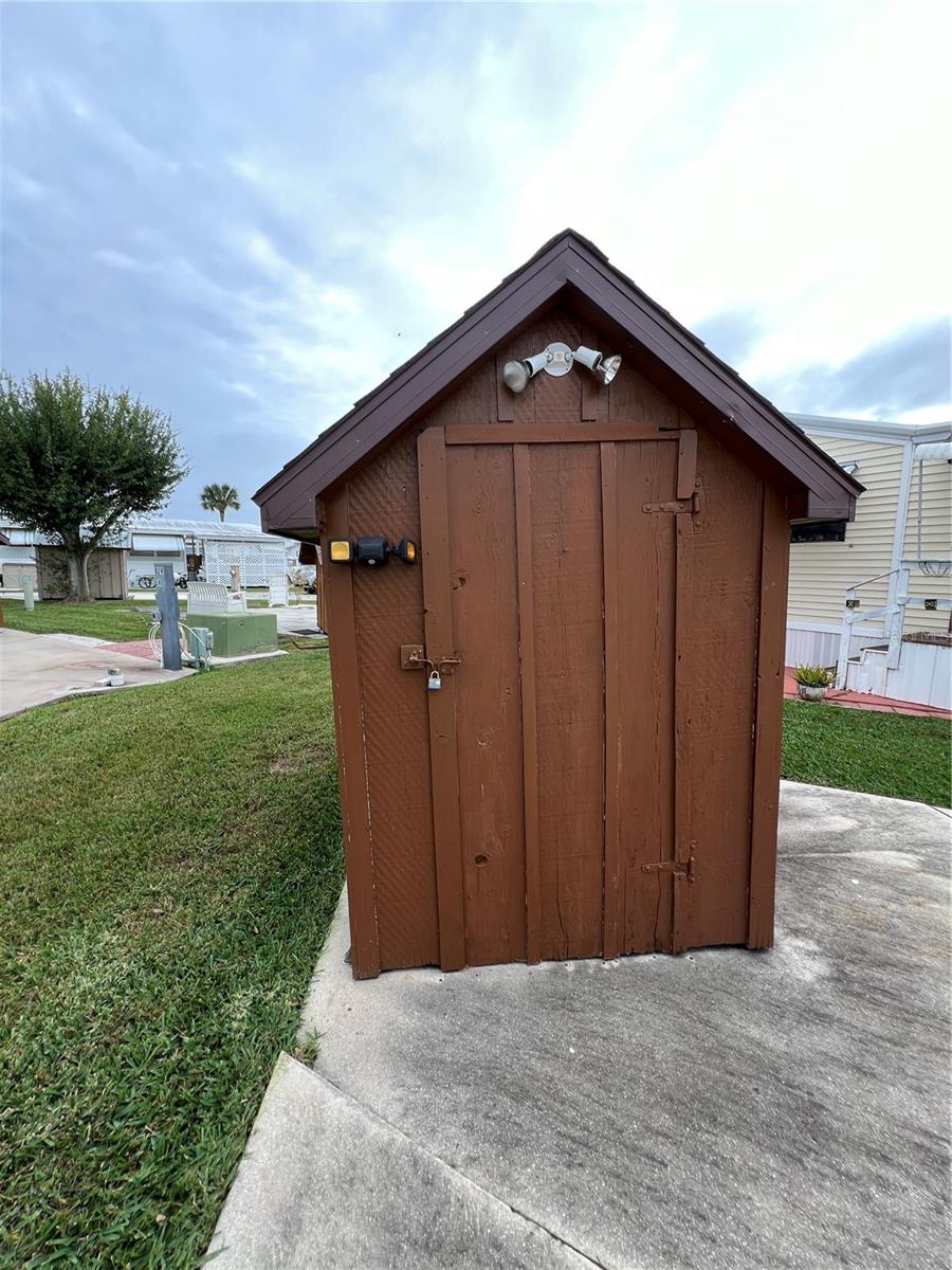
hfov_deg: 89.9
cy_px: 635
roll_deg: -0.8
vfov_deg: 106.2
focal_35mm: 13
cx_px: 476
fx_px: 477
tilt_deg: -4.9
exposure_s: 1/118
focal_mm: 1.57
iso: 32
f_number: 1.8
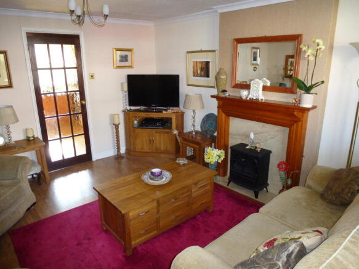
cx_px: 180
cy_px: 134
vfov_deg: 56.8
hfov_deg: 71.6
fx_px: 249
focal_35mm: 24
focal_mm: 4.3
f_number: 3.3
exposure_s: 1/60
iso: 640
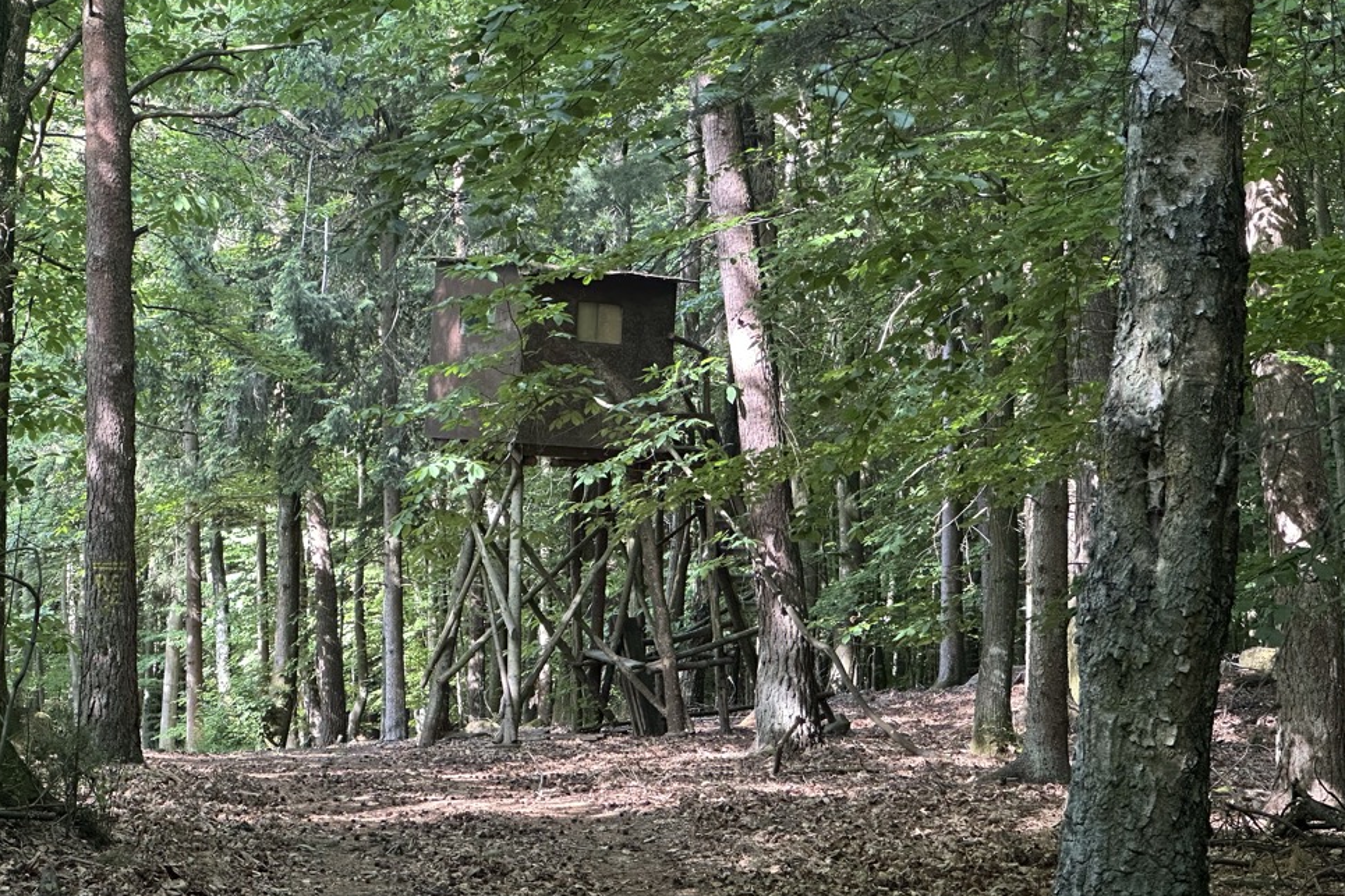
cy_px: 404
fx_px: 3175
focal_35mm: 85
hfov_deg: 23.9
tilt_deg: +3.9
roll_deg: -1.1
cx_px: 666
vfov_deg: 16.1
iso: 400
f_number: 2.8
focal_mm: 9
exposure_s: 1/99
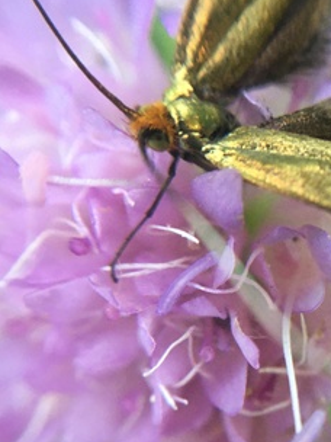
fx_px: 778
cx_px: 301
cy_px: 295
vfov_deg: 31.4
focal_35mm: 61
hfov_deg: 23.4
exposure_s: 1/33
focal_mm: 4.15
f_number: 2.2
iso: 50
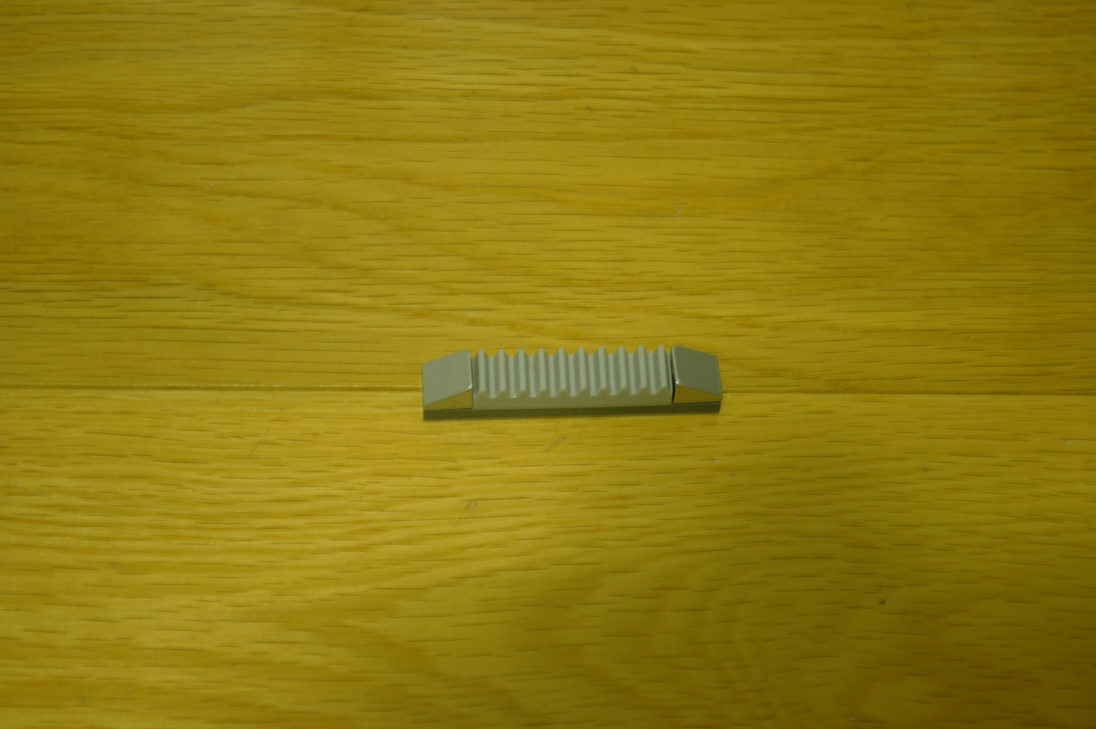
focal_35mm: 82
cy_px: 364
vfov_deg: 16.5
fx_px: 2509
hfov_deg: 24.6
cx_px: 548
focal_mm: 55
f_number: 5.6
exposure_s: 1/2
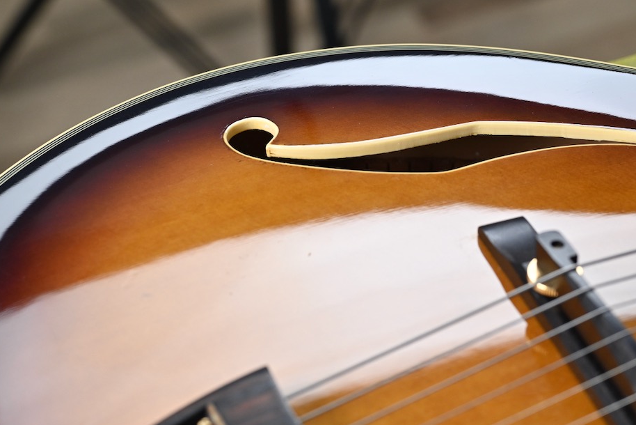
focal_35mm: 105
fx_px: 1855
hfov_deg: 19.4
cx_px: 436
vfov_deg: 13.0
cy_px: 174
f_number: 5
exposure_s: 1/100
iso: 400
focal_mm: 50
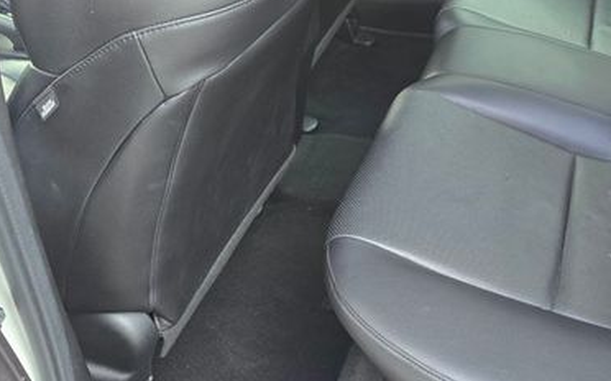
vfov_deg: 30.2
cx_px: 440
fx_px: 699
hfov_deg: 45.9
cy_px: 118
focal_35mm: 42
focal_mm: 6.3
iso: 200
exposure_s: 1/120
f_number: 1.7
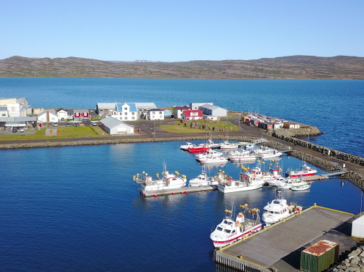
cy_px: 149
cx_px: 184
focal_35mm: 42
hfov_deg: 44.8
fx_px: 442
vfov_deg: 34.3
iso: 100
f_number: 2.2
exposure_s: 1/100
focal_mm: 4.73
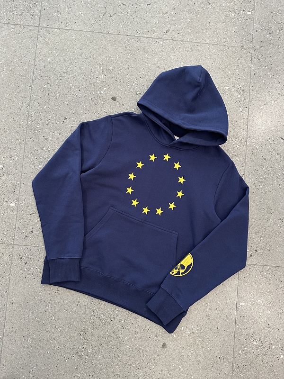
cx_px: 142
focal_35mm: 24
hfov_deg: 56.8
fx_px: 263
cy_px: 190
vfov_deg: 71.6
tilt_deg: -86.1
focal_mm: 6.86
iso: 250
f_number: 1.78
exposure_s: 1/60
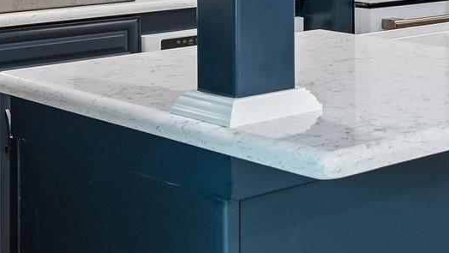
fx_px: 1096
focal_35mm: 92
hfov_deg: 20.9
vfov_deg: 12.5
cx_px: 595
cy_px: -133
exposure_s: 1/10
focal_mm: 22.5
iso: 400
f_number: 8
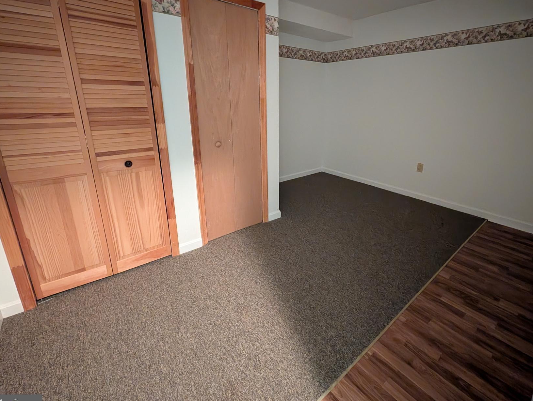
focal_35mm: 15
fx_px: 231
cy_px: 171
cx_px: 294
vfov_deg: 81.4
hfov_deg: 97.8
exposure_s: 1/24
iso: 2070
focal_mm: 2.02
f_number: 1.7
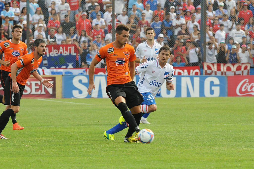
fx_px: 3171
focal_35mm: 450
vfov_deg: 3.0
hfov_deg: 4.6
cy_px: 84
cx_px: 127
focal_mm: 300
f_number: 10
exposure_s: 1/500
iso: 800
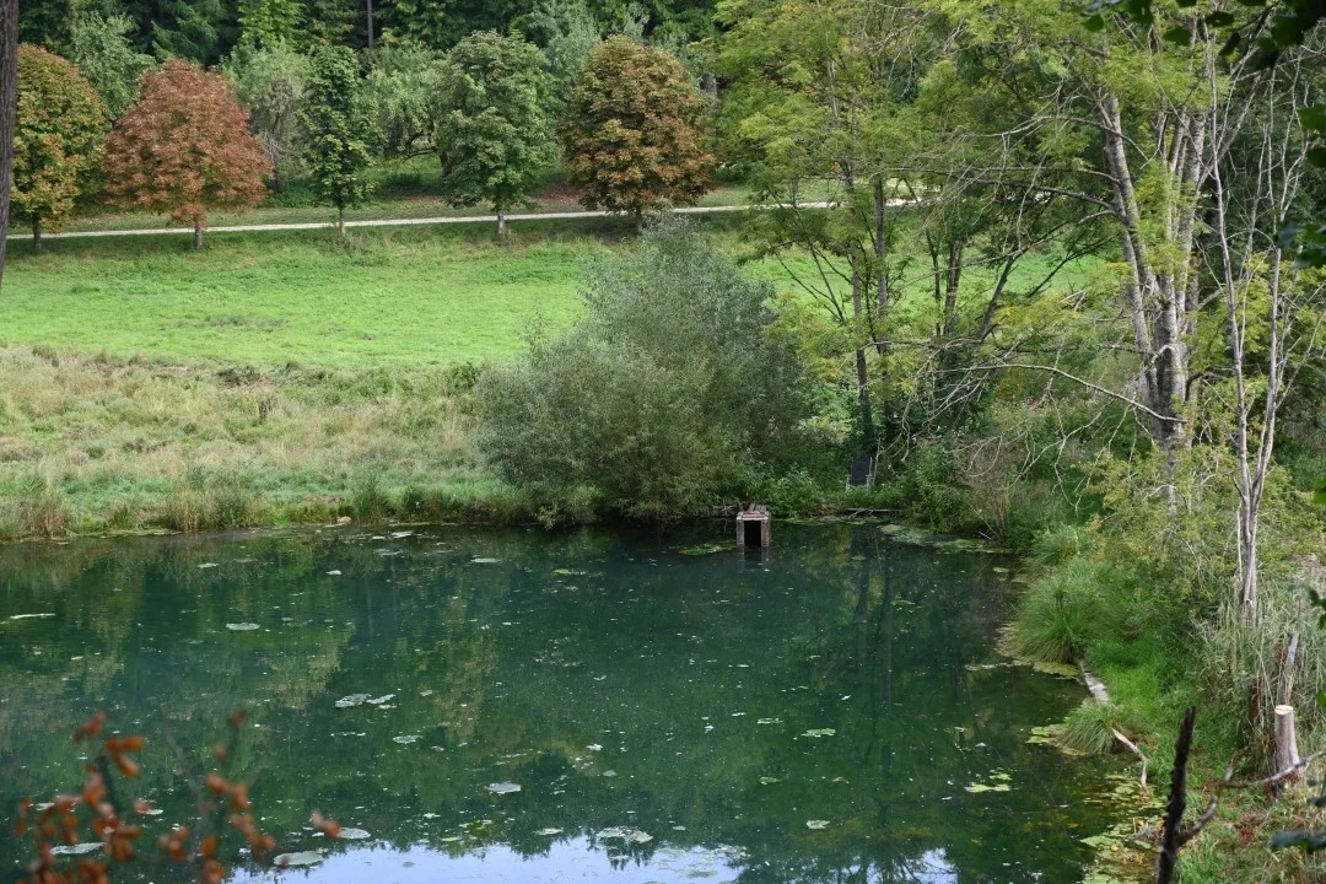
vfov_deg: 21.2
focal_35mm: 64
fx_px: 2357
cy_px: 442
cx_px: 663
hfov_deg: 31.4
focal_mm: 64
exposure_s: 1/250
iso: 200
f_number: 5
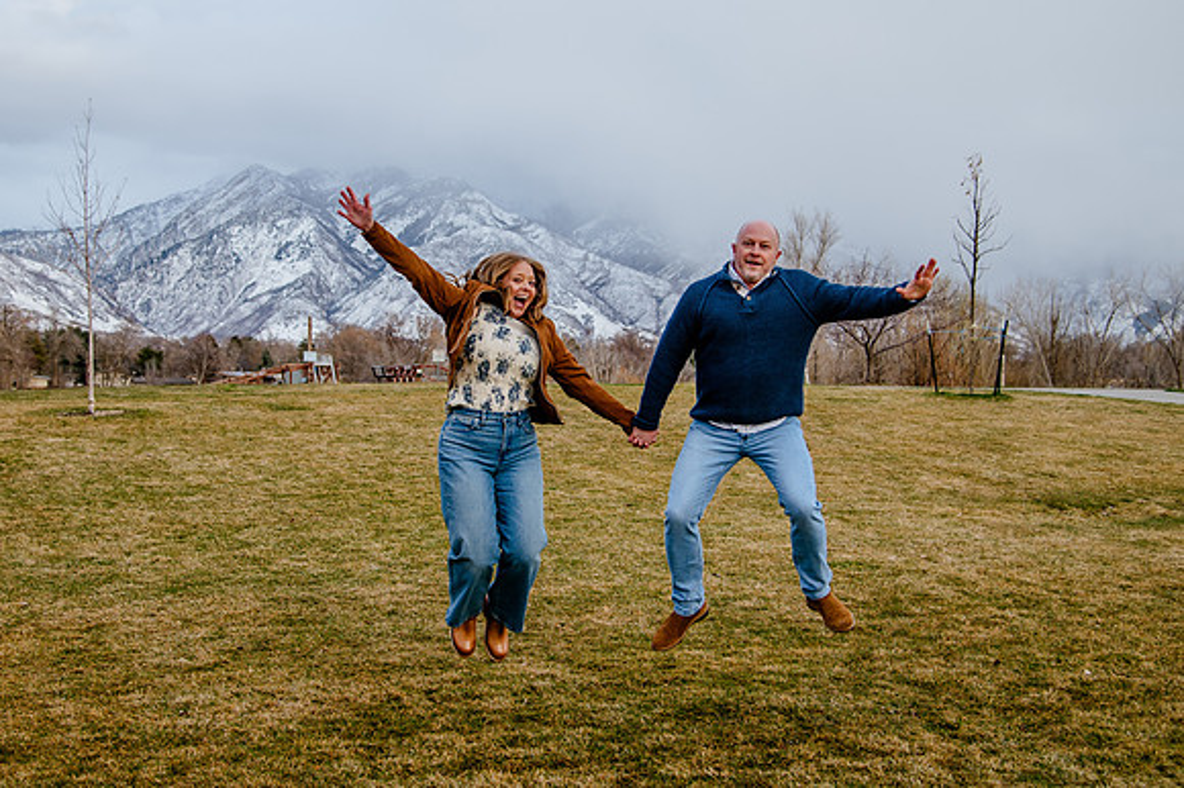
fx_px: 1584
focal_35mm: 48
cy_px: 327
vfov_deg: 27.9
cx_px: 533
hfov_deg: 40.9
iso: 400
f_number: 4.5
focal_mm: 38
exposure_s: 1/320
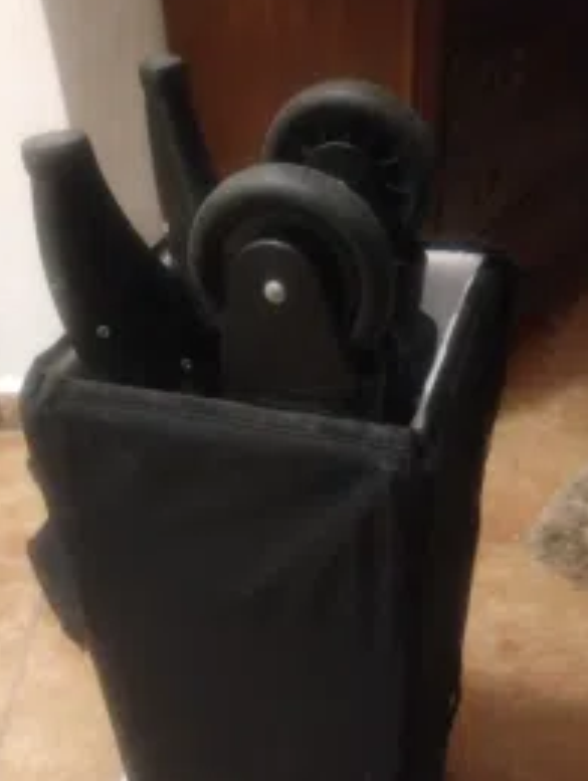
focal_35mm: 37
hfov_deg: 38.7
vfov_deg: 49.8
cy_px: 458
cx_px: 271
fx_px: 836
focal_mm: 5.25
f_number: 1.75
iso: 13184
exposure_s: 1/20
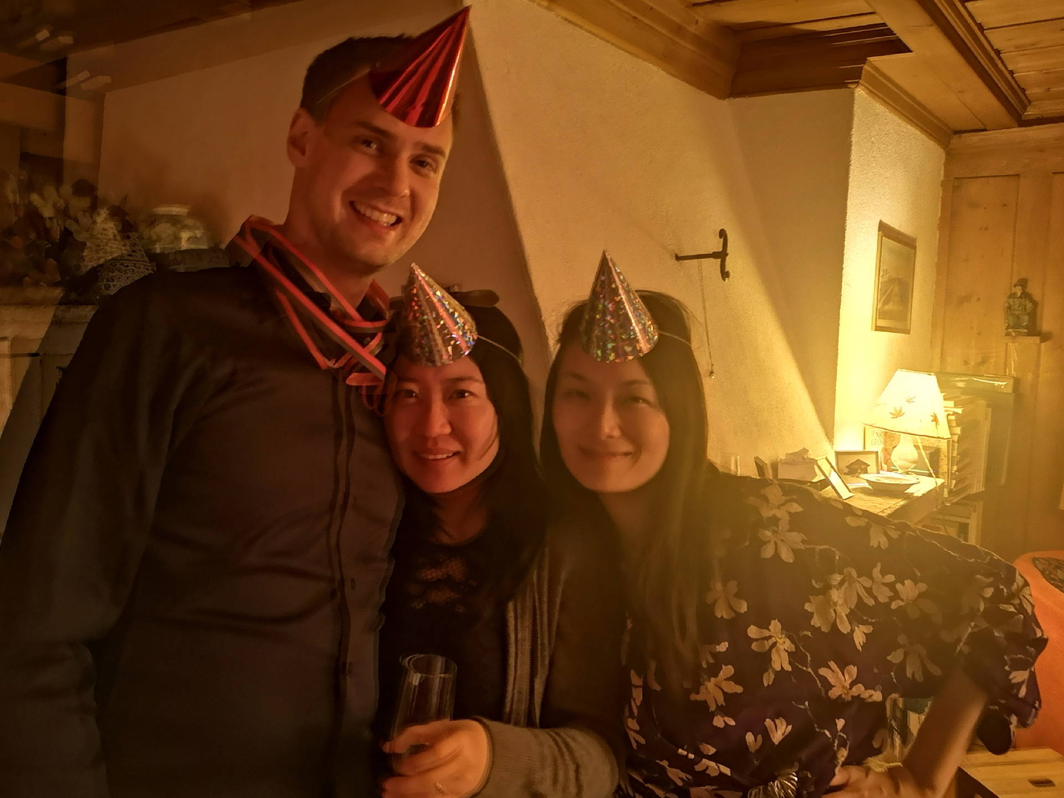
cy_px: 399
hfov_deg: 65.3
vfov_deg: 51.4
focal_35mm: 27
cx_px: 532
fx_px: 830
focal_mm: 3.95
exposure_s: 4
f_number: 1.8
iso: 1000
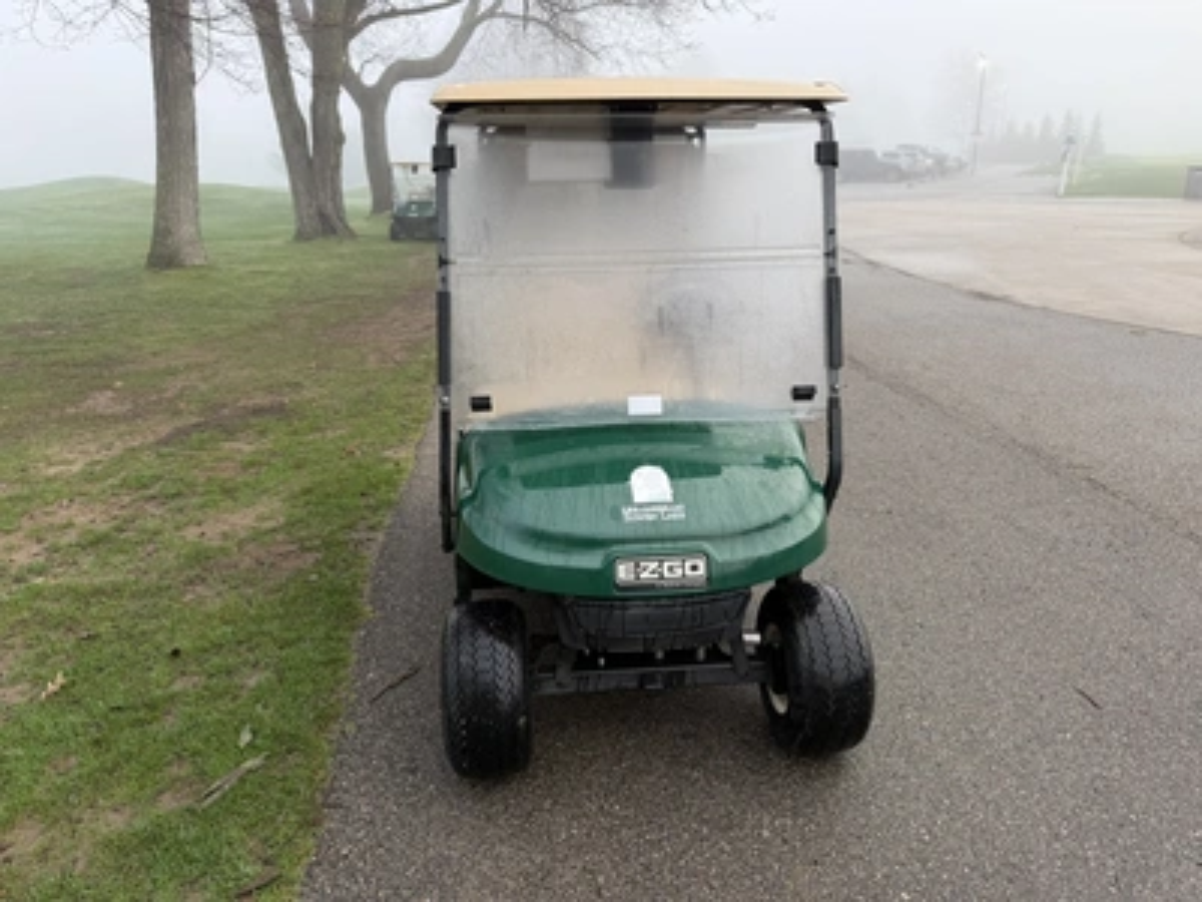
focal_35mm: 24
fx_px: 833
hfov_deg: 71.6
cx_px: 601
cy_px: 451
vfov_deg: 56.8
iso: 80
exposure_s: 1/643
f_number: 1.78
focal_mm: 6.76
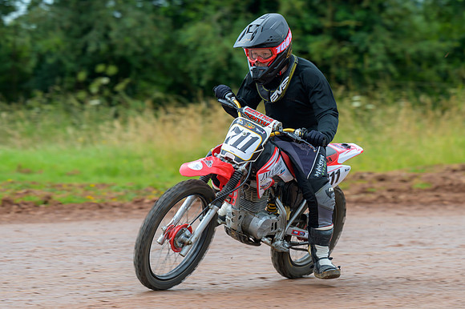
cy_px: 187
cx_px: 243
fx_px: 3522
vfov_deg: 5.0
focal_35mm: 273
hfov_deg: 7.6
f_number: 4
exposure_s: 1/320
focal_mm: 145
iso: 72
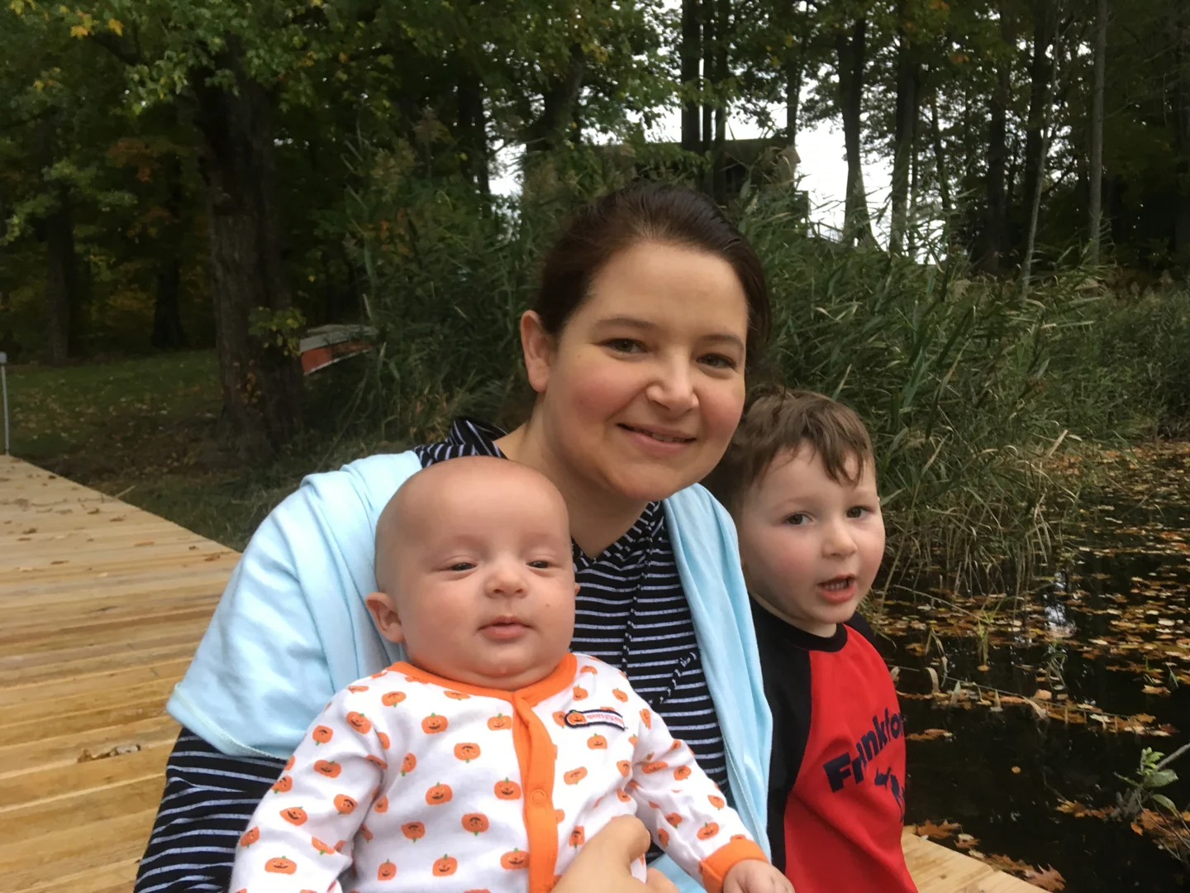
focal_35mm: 29
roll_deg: +3.0
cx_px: 595
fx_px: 997
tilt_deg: -0.4
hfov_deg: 61.7
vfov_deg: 48.2
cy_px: 446
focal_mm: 4.15
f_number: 2.2
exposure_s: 1/30
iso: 80
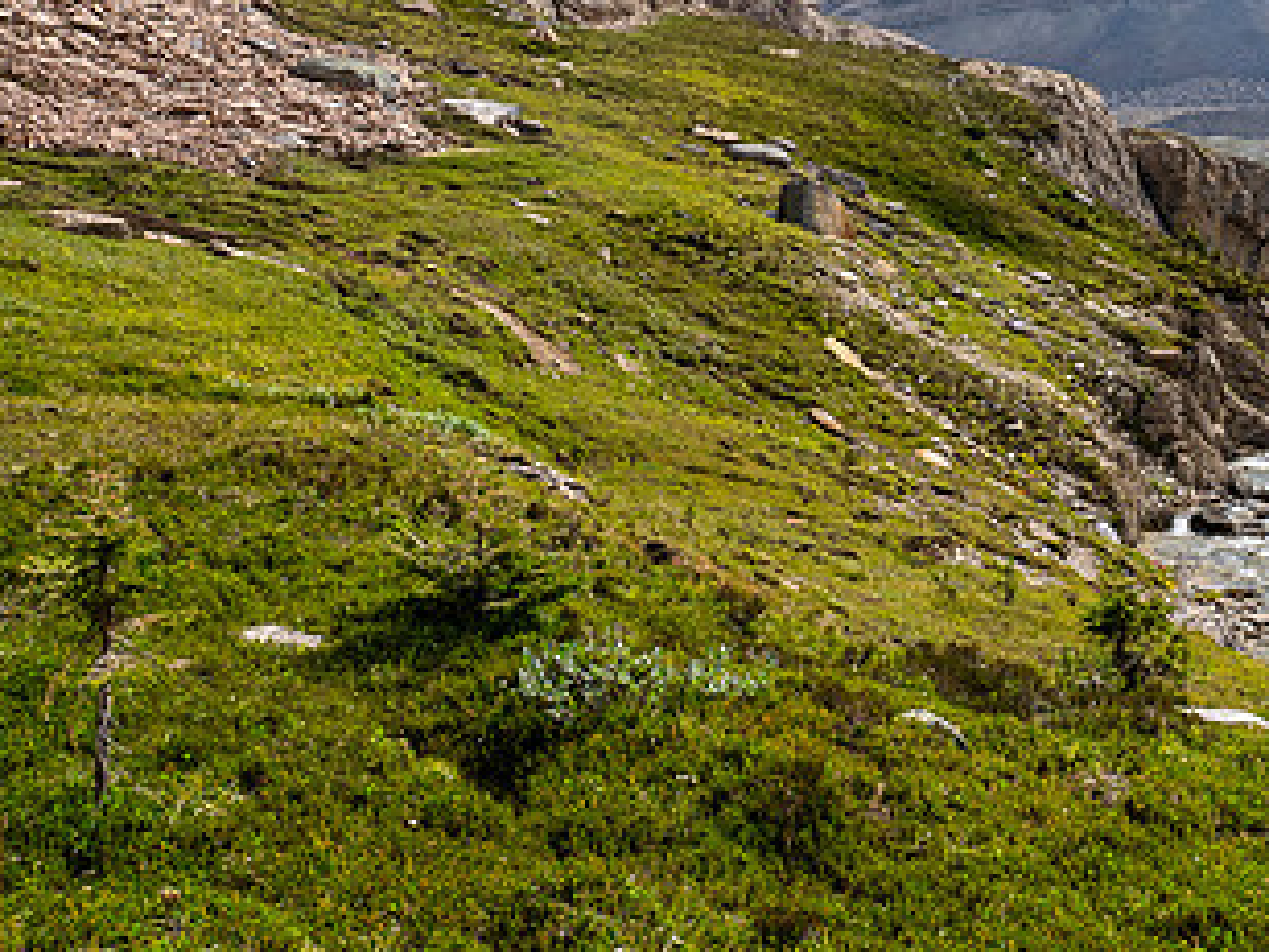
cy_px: 220
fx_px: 1796
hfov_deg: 36.8
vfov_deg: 29.1
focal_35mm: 49
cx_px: 1108
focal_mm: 13
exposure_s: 1/160
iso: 200
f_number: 8
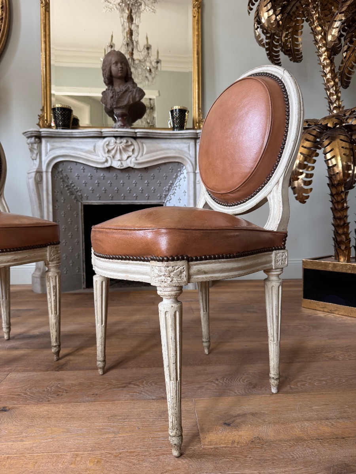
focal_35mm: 24
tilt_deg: -3.3
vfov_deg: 71.6
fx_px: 329
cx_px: 178
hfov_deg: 56.8
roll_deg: +0.7
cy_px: 237
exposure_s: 1/121
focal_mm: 6.76
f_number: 1.78
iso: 160
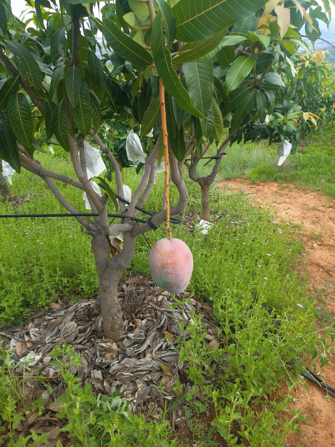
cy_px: 224
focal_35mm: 26
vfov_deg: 67.3
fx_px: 336
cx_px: 168
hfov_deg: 53.1
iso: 80
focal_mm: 4.84
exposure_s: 1/657
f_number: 1.8
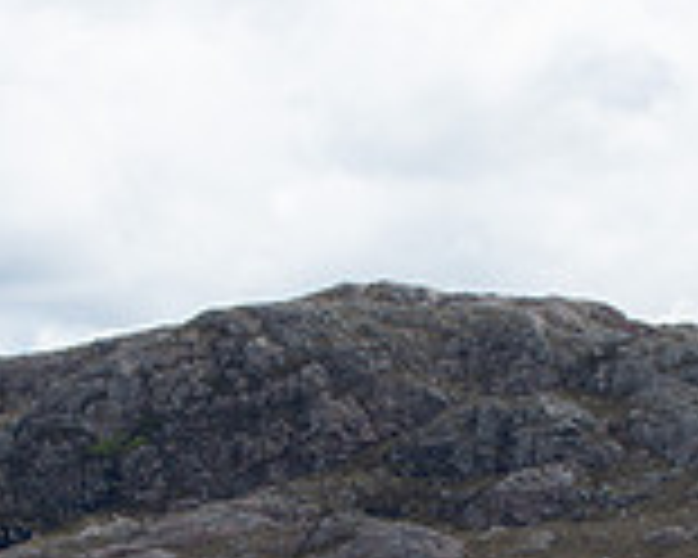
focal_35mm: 274
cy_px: 668
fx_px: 5660
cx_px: 401
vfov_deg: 5.6
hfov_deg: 7.1
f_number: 7.1
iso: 110
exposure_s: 1/320
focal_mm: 78
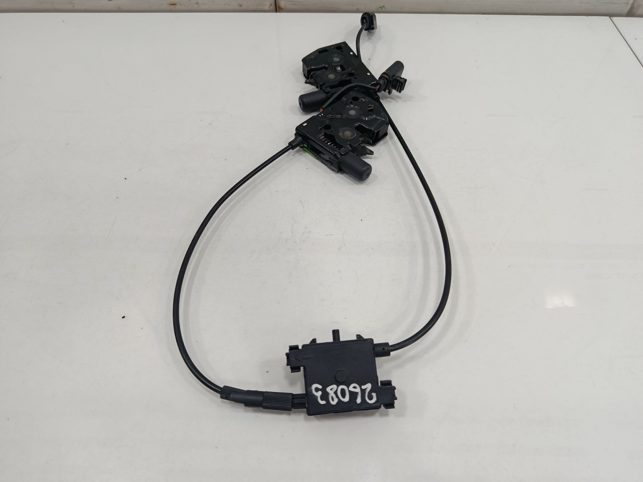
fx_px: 446
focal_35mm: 24
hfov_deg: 71.6
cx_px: 322
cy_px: 241
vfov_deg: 56.8
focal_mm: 5.24
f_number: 1.7
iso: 766
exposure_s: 1/100
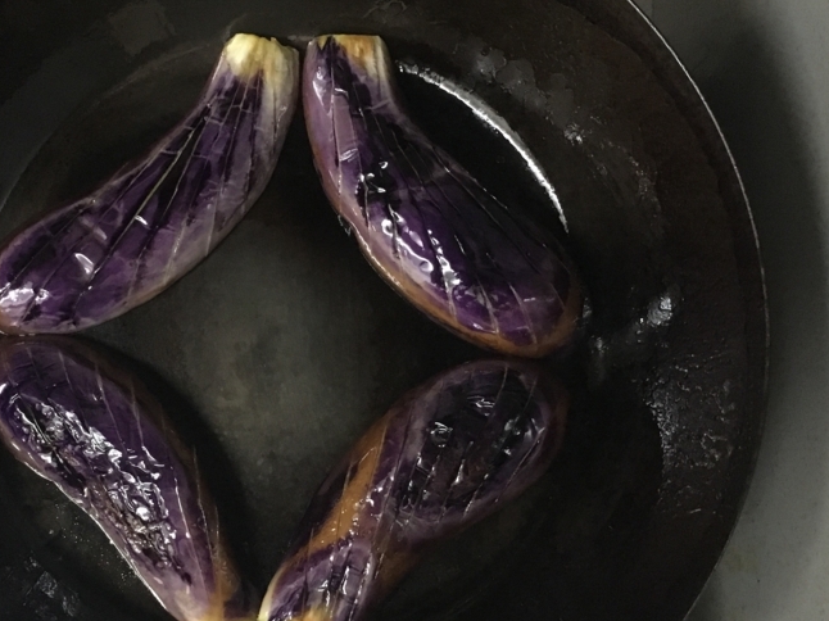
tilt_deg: -86.0
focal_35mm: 46
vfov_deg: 31.4
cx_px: 312
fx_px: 1101
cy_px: 359
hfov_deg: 41.0
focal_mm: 4.15
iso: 320
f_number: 2.2
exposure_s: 1/15
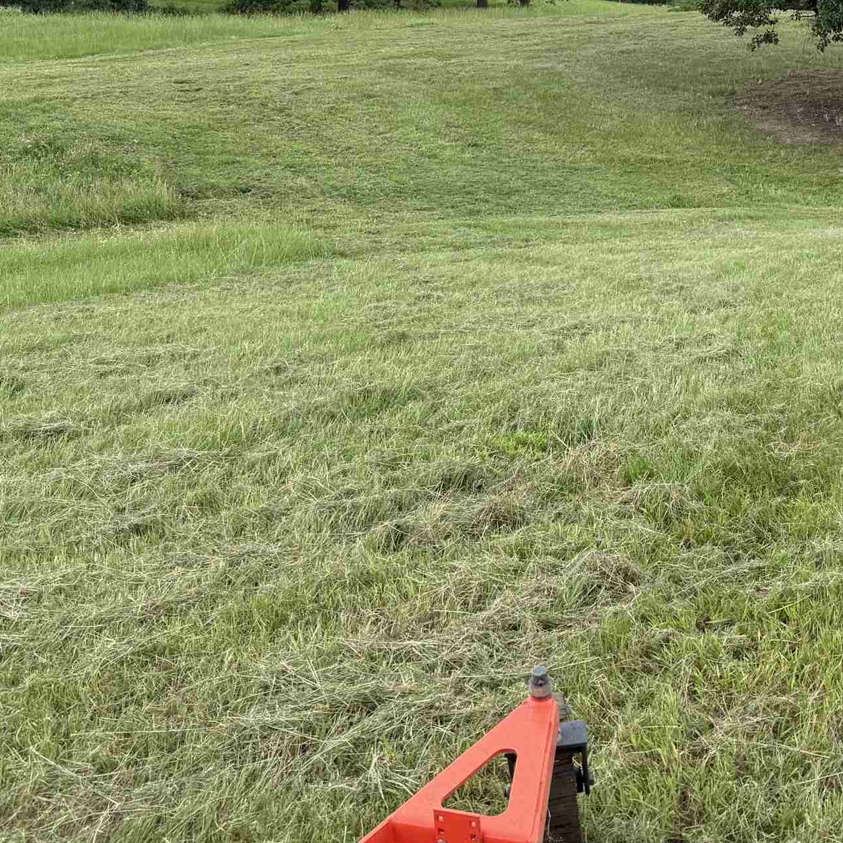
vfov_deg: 31.9
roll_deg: +0.3
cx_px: 704
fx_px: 1405
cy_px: 91
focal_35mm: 51
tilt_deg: -6.3
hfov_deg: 32.3
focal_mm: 6.76
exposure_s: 1/1211
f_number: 1.78
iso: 80
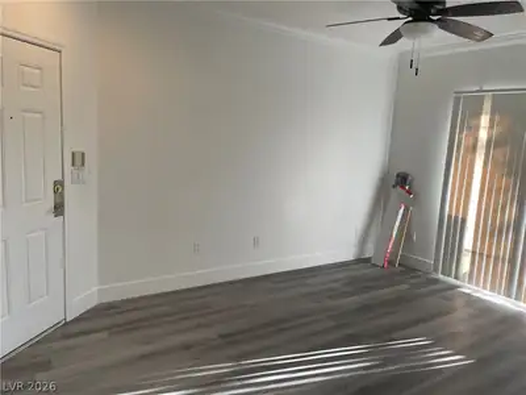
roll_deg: -2.6
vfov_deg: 54.9
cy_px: 198
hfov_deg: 69.4
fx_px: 380
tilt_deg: -7.9
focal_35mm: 25
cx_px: 263
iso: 80
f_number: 1.6
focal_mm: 5.1
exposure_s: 1/120
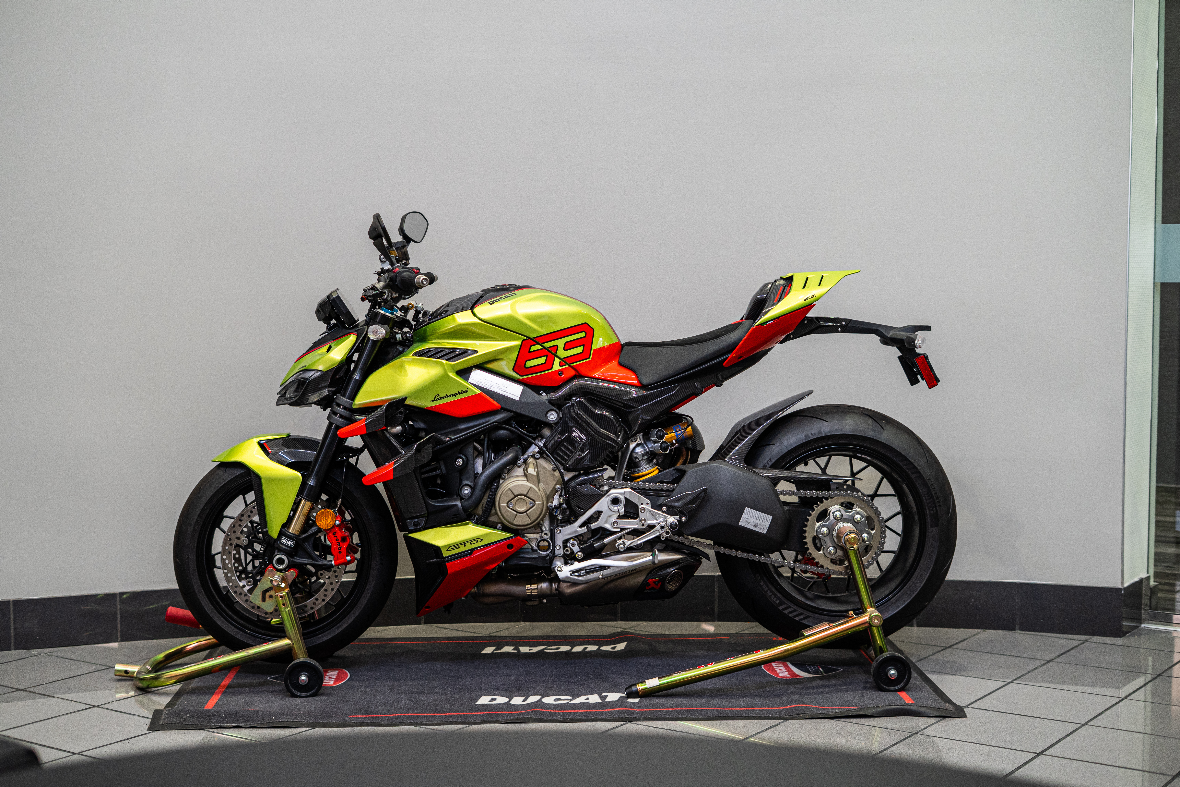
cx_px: 590
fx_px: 1639
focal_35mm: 50
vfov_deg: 27.0
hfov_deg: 39.6
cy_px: 394
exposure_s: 1/100
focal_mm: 50
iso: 1000
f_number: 3.2
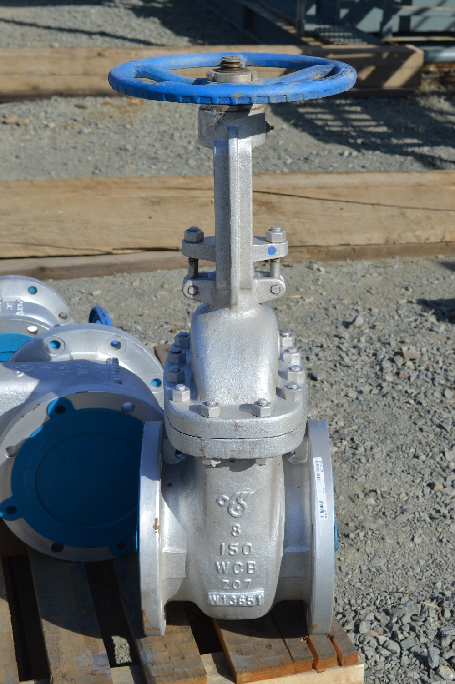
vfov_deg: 31.9
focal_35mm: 63
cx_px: 228
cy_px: 342
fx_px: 1196
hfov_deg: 21.5
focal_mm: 42
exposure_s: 1/320
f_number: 9
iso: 100
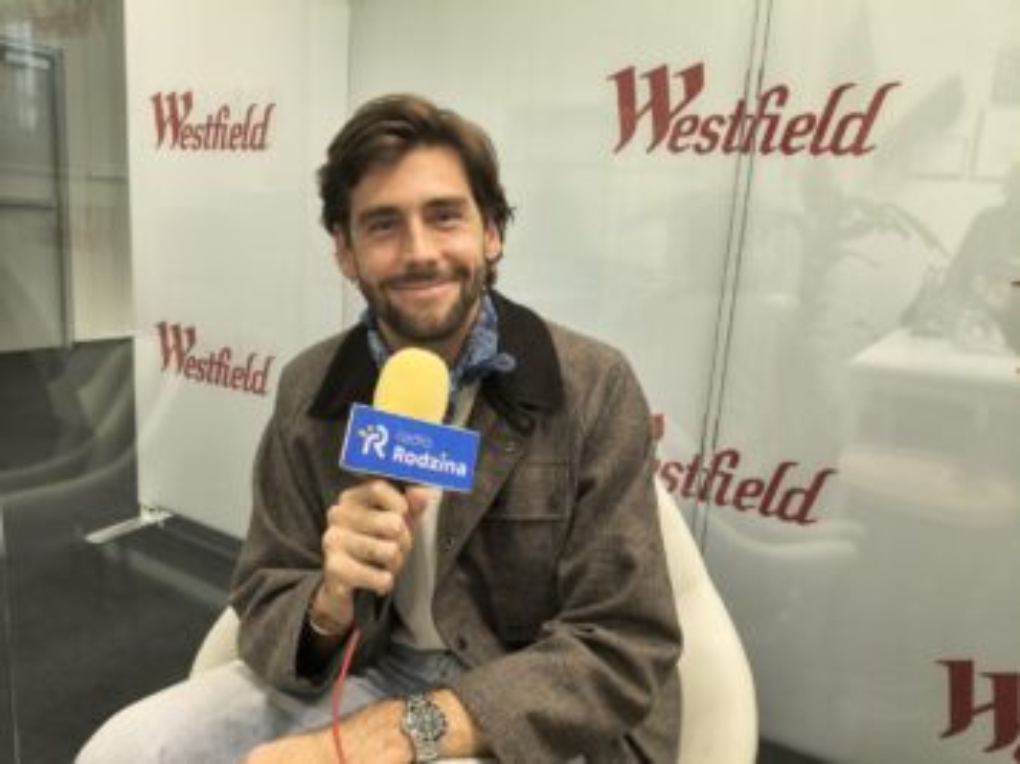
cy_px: 382
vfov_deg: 53.0
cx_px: 510
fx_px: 766
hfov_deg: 67.3
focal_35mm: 26
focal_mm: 4.81
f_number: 1.8
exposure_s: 1/50
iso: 331
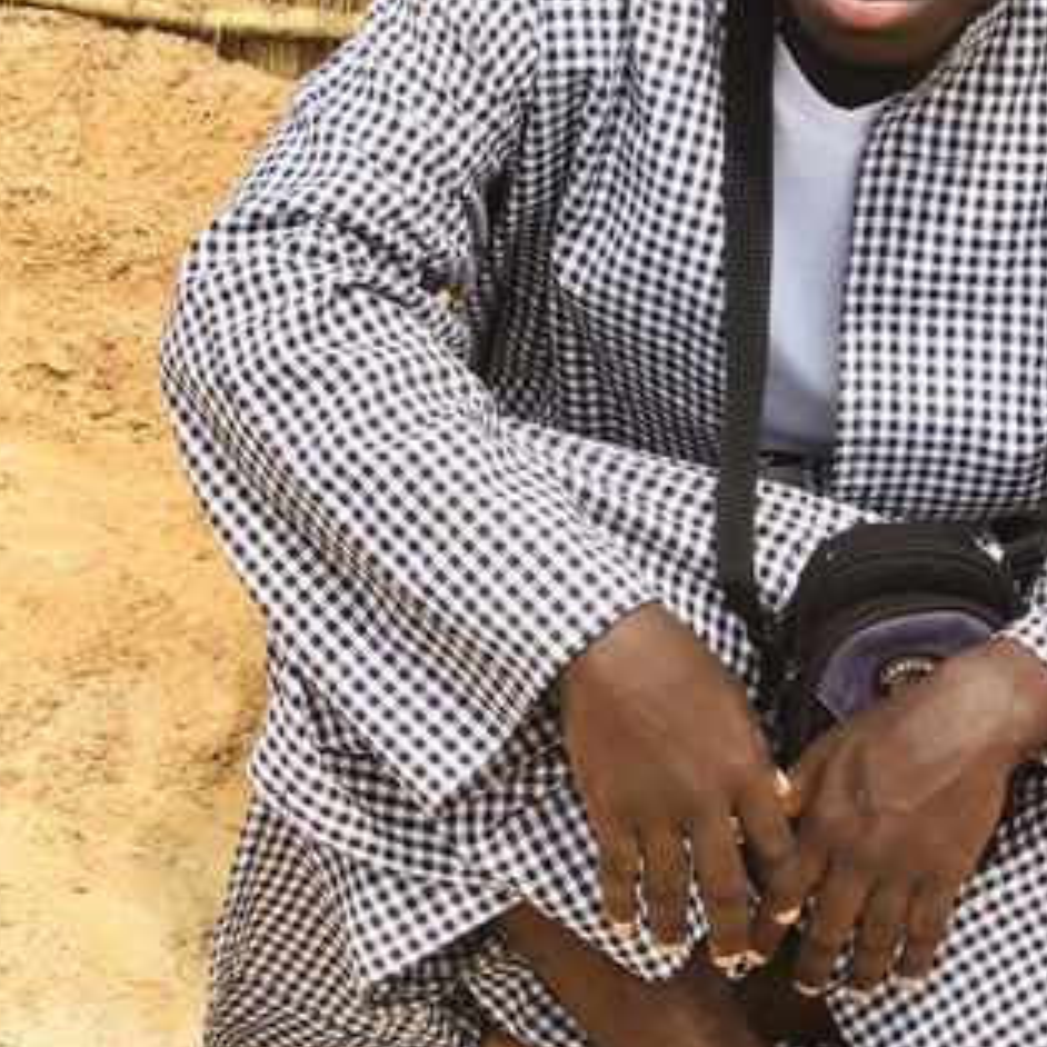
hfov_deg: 14.9
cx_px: 467
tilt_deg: -30.5
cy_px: 497
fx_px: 4004
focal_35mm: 117
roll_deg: -1.7
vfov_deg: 14.9
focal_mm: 6
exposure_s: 1/649
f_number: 2.4
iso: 16
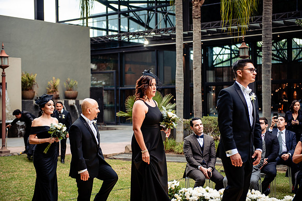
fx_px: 520
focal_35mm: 62
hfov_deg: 32.4
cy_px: 100
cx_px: 151
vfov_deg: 21.9
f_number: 2.8
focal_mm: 62
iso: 320
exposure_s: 1/160
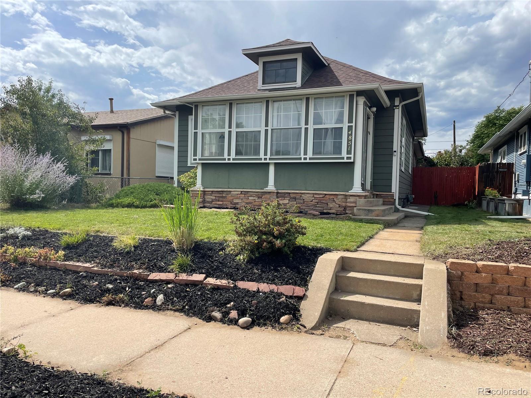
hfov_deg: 67.3
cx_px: 266
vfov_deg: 53.1
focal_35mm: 26
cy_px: 199
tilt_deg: -1.5
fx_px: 399
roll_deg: -1.6
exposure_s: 1/4651
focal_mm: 4.2
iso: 32
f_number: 1.6
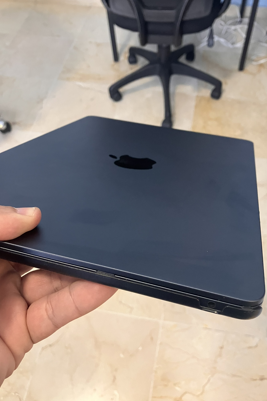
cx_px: 151
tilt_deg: -56.4
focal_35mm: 30
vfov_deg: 61.9
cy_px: 195
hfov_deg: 43.5
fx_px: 334
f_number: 1.8
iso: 320
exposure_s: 1/60
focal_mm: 3.99
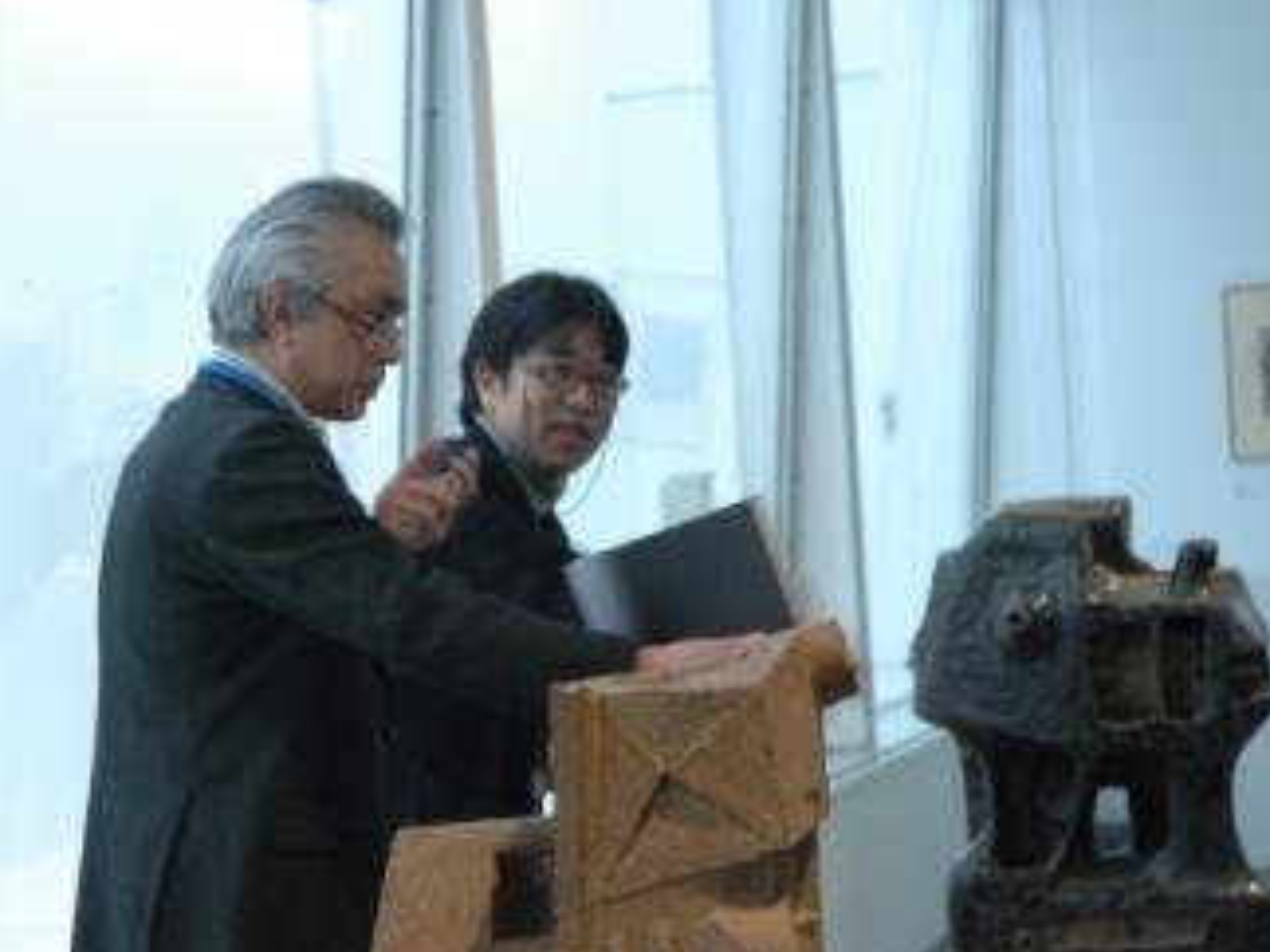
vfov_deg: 10.6
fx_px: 5134
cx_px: 495
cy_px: 488
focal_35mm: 140
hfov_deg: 14.1
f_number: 4.5
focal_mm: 70
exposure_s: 1/30
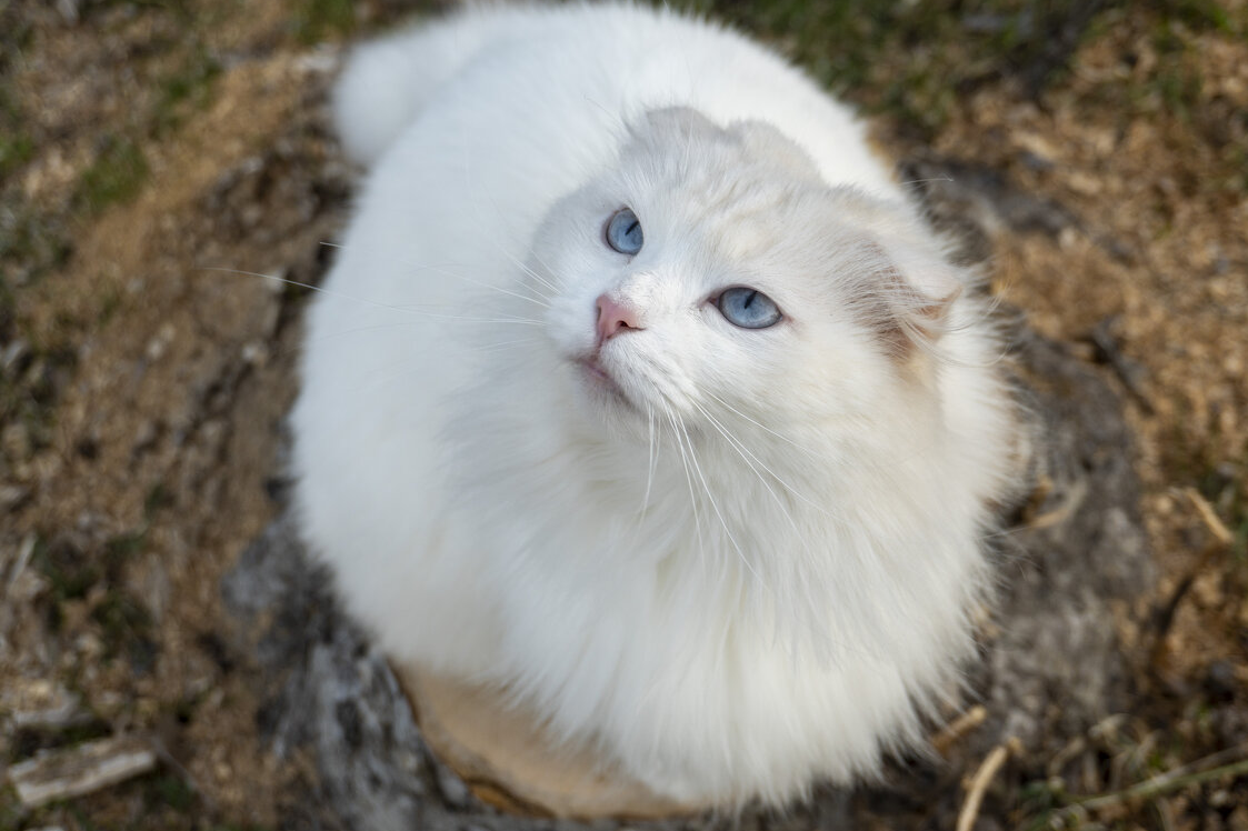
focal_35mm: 63
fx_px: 2167
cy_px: 403
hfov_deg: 32.1
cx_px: 622
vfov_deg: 21.7
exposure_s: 1/160
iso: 100
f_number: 5.6
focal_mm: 39
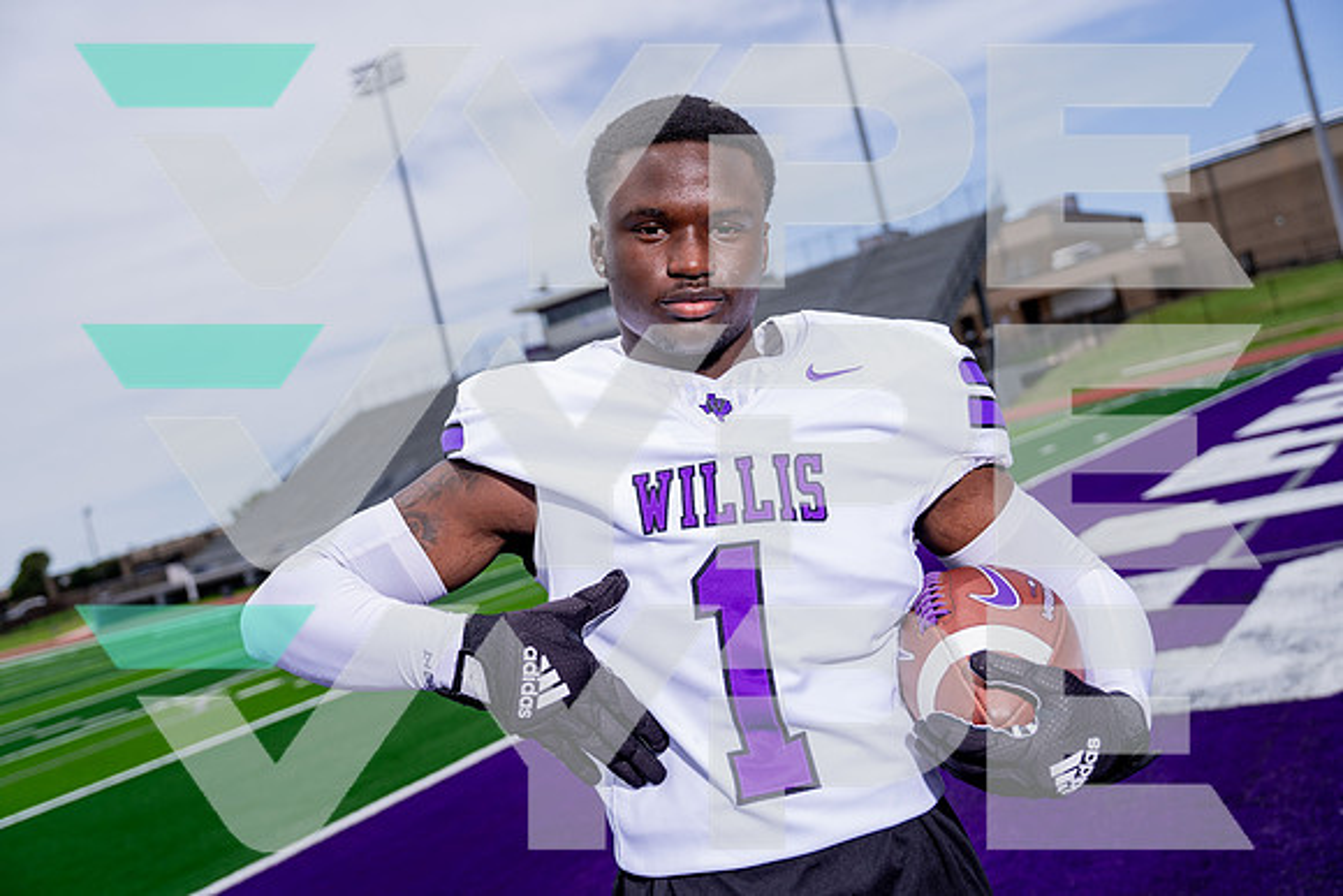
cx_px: 672
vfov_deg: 34.8
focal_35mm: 38
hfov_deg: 50.4
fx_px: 1428
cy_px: 448
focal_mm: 38
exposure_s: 1/1250
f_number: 4
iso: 100
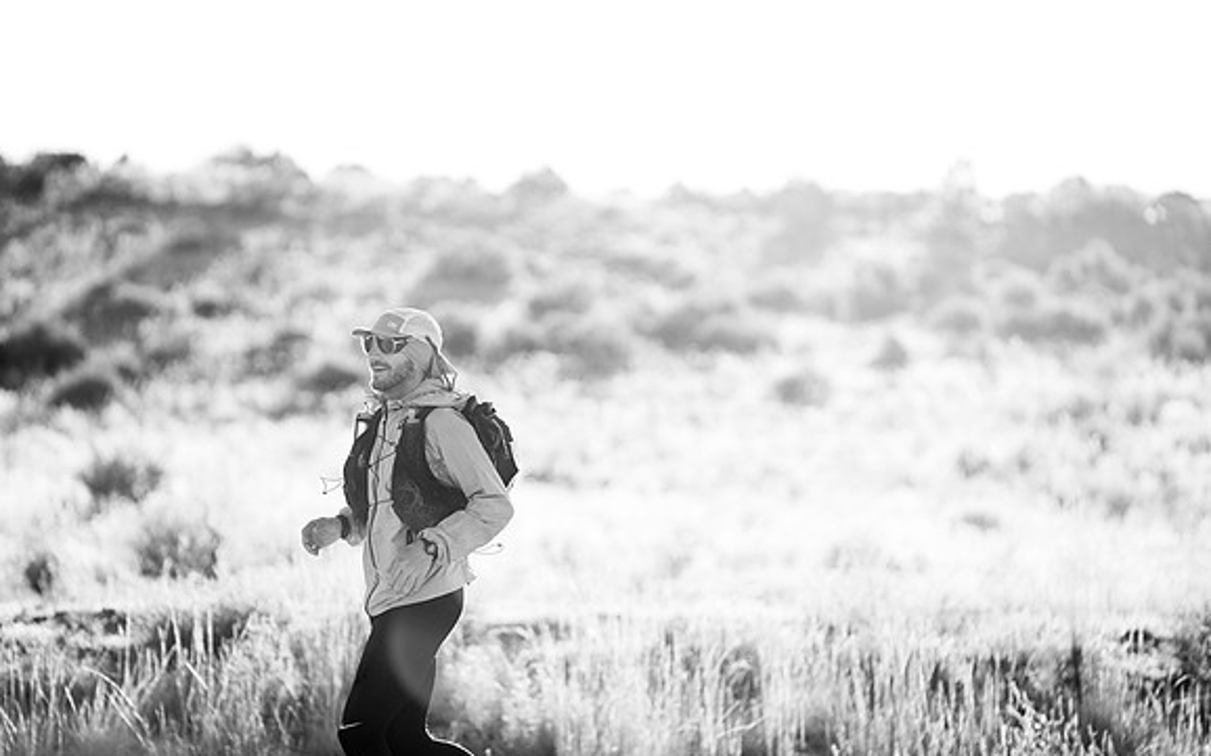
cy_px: 368
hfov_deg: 11.8
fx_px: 5874
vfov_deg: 7.4
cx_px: 606
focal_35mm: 178
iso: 160
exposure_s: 1/800
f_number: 3.2
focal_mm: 174
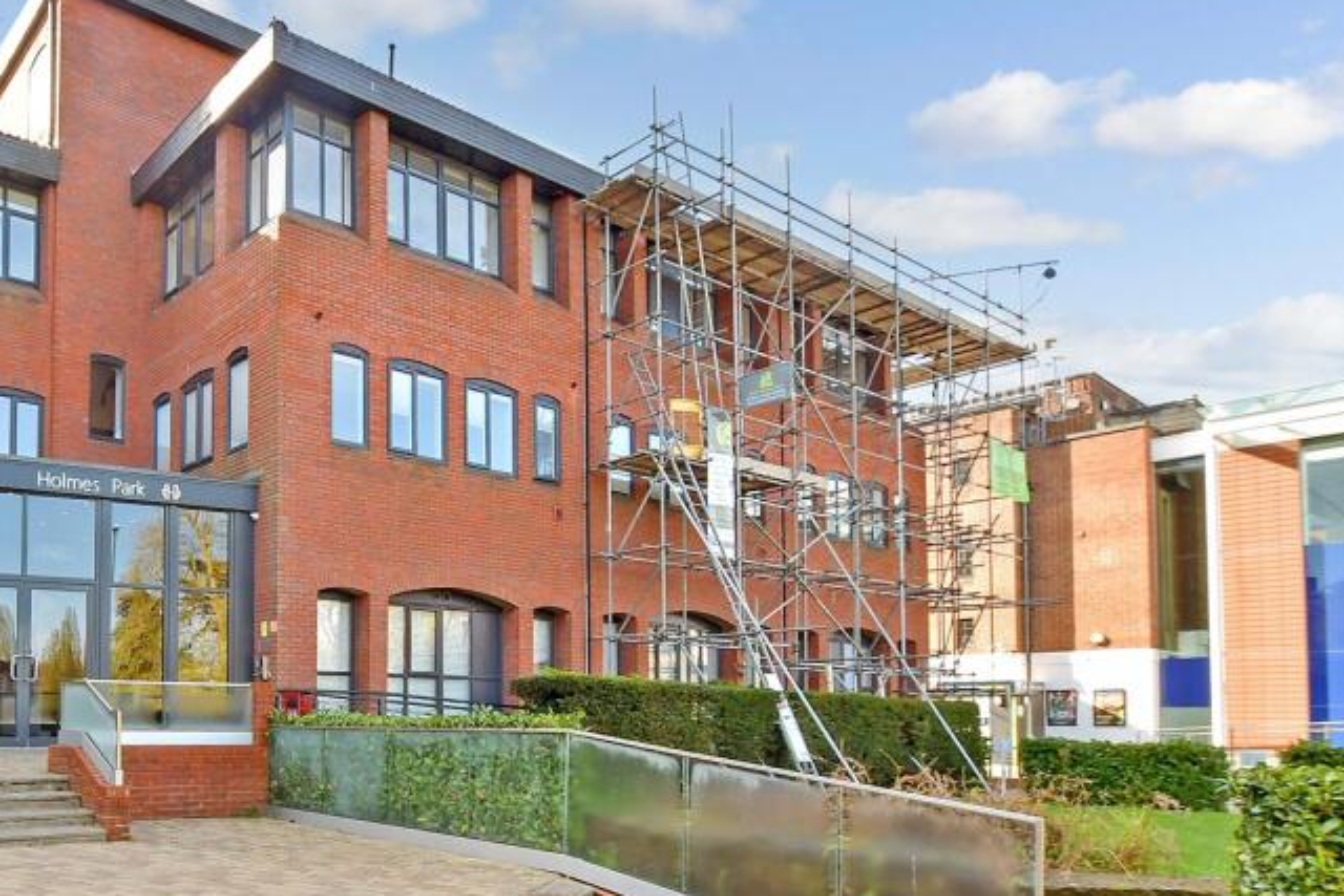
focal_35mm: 24
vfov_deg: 52.9
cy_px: 526
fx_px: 896
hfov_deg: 67.4
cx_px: 284
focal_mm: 10
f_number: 8
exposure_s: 1/80
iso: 160
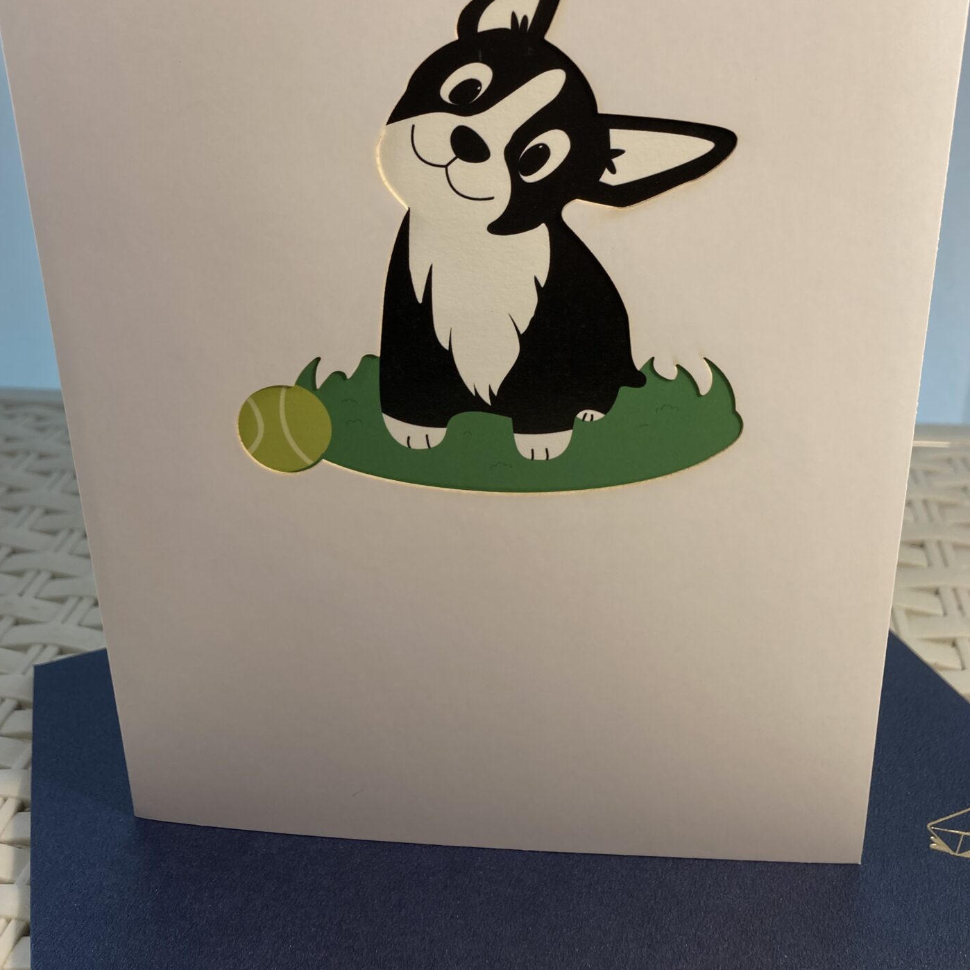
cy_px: 305
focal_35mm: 34
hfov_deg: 48.4
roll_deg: -0.9
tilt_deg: -15.8
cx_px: 494
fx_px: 1078
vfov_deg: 47.5
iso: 25
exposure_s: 1/100
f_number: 1.8
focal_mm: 3.99
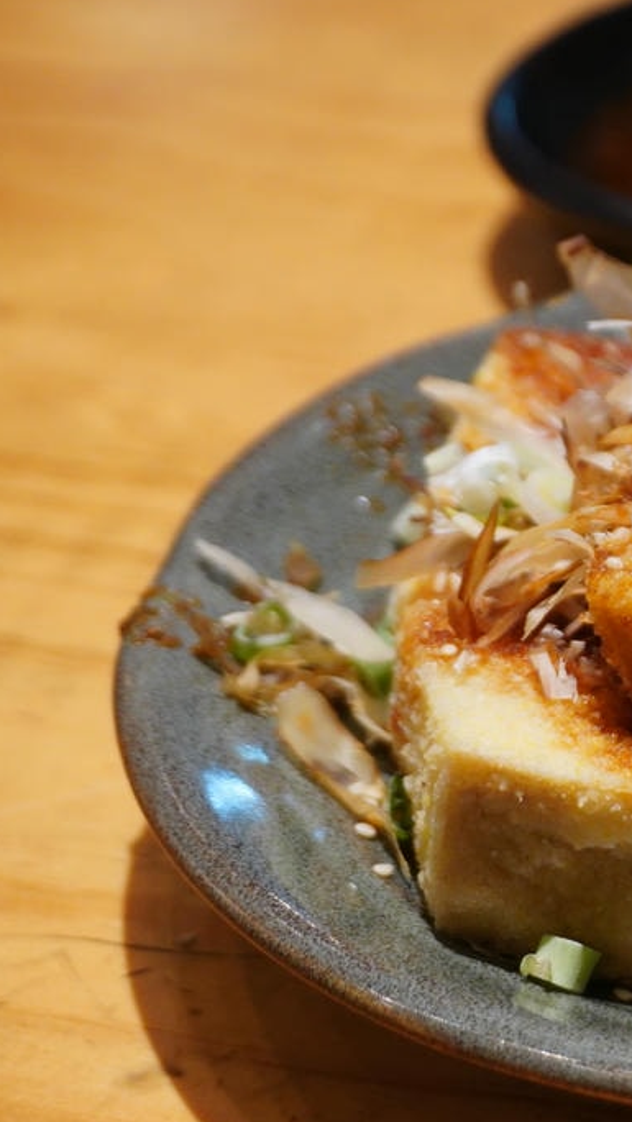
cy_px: 558
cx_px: 712
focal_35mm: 113
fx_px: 3362
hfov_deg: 10.6
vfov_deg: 19.0
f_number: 5.6
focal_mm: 41
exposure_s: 1/80
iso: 1000
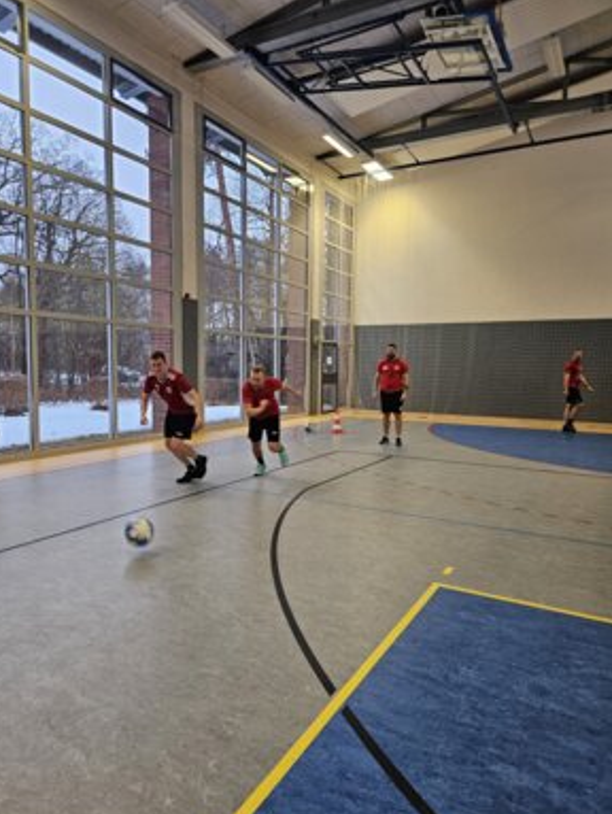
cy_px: 408
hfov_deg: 56.9
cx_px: 304
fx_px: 565
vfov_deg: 71.5
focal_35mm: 24
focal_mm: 5.4
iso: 200
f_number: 1.8
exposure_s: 1/100
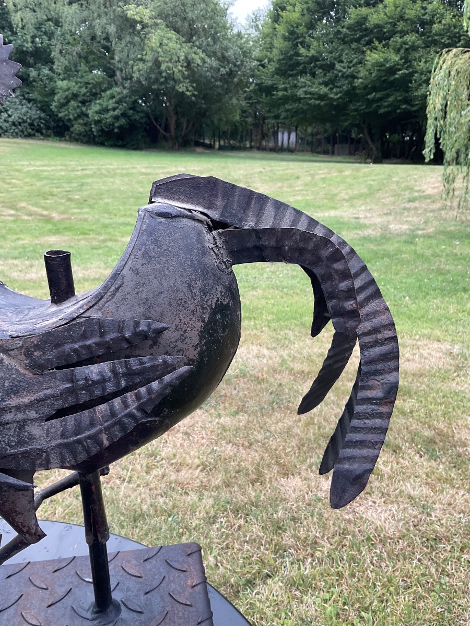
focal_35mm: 29
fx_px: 525
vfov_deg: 61.7
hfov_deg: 48.2
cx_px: 235
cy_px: 313
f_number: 1.8
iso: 32
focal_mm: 3
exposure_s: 1/120
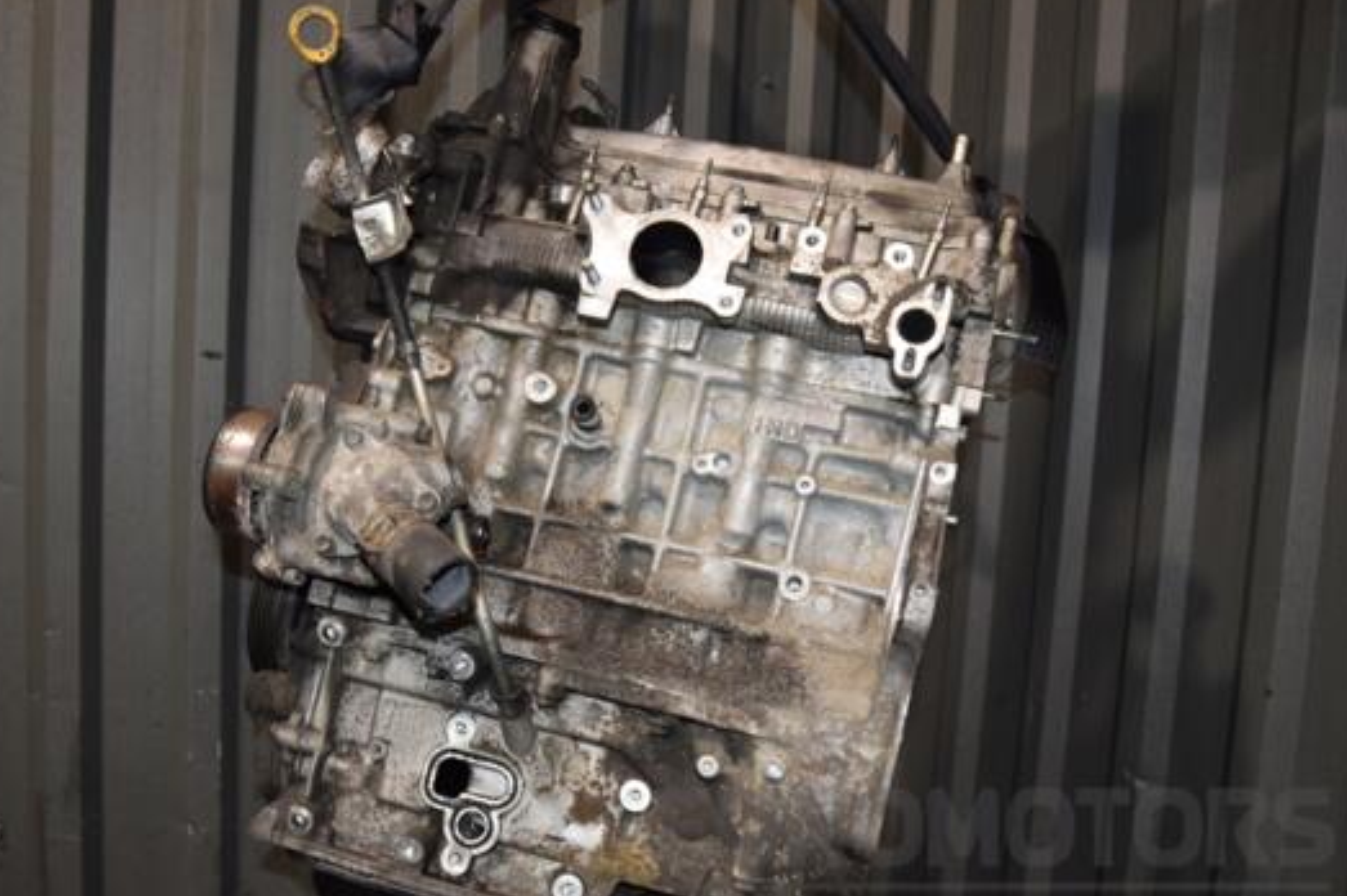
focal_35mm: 31
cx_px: 610
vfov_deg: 42.2
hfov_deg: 60.2
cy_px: 484
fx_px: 1159
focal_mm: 18
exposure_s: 1/60
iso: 800
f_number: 5
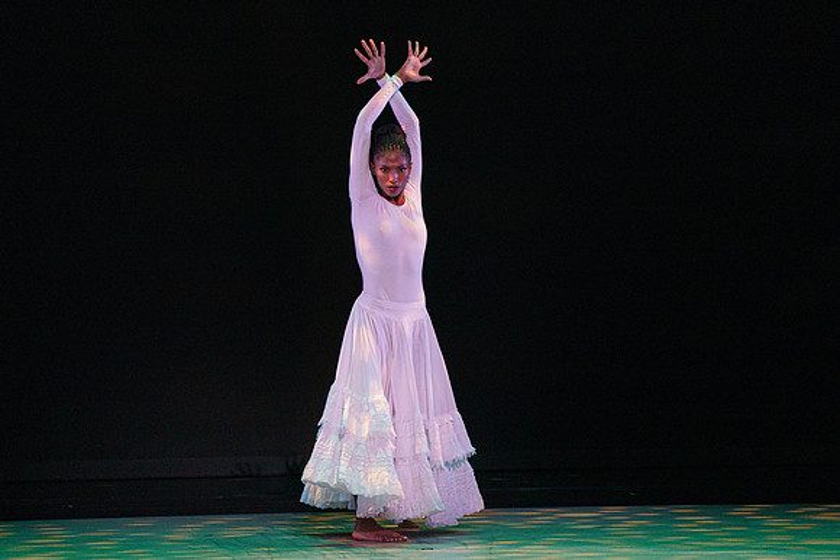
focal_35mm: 419
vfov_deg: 3.3
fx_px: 9776
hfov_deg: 4.9
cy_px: 268
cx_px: 372
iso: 5000
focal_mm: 376
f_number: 6.3
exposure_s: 1/400
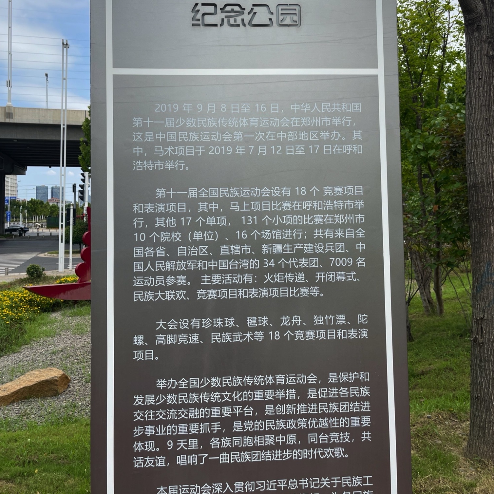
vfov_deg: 53.5
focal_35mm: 30
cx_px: 249
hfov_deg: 54.0
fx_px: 484
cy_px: 186
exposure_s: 1/3165
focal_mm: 5.1
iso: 32
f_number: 1.6
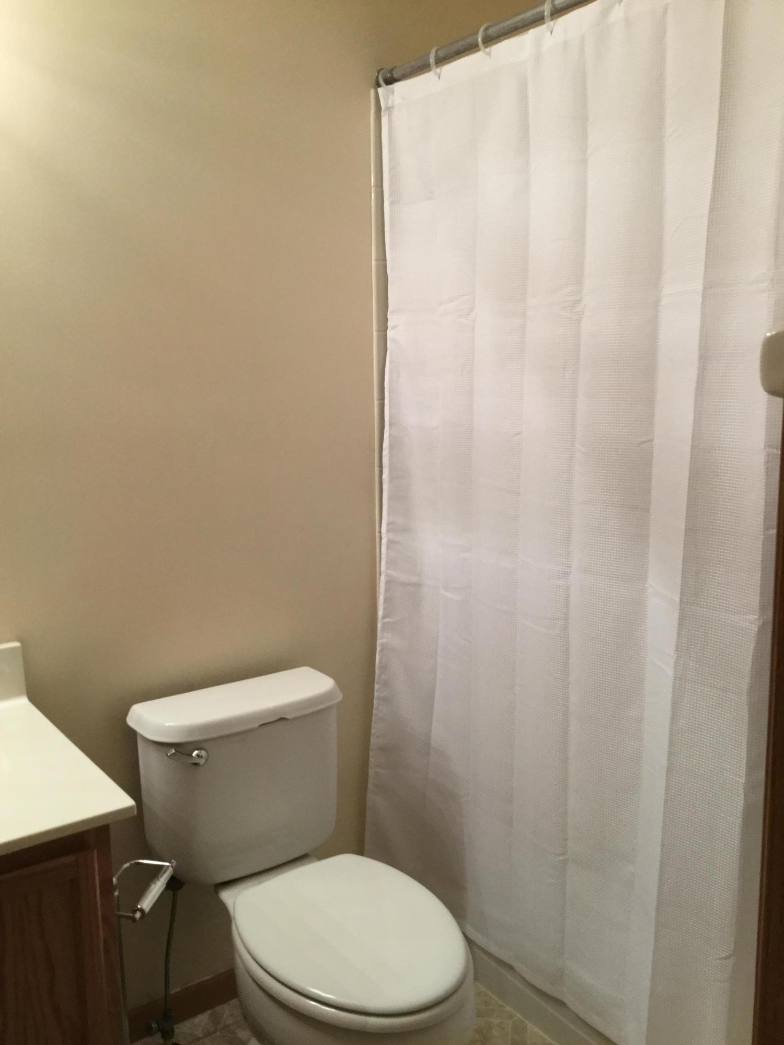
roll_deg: -1.5
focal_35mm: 31
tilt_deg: -7.5
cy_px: 522
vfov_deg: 58.4
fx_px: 936
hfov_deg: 45.4
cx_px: 392
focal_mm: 3.3
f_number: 2.4
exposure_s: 1/30
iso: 64
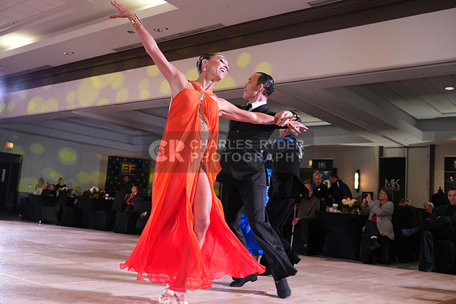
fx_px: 456
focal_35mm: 36
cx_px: 228
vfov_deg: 36.9
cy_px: 152
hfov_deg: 53.1
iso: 2500
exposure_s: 1/250
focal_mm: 36
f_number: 4
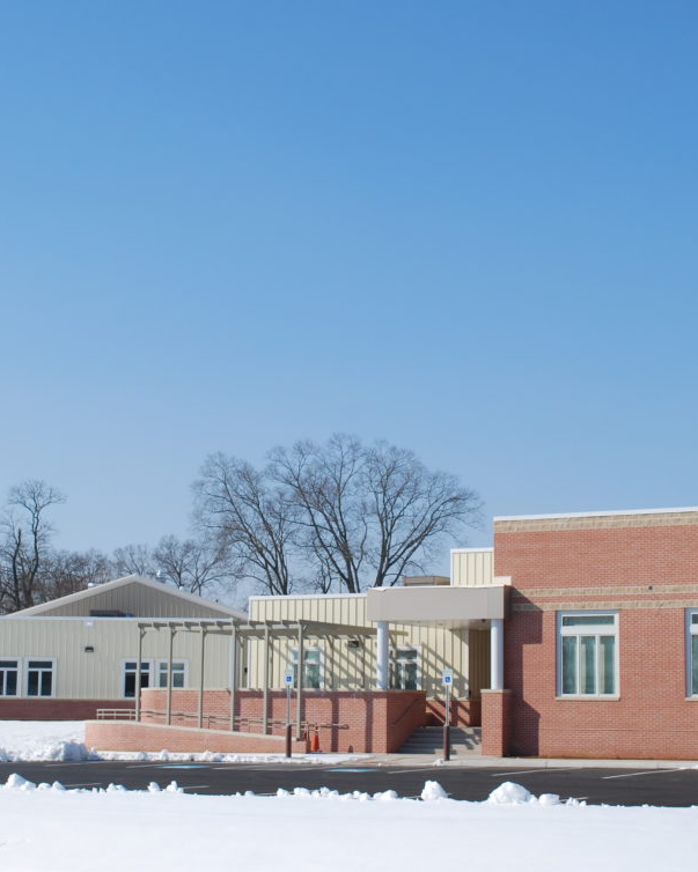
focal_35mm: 67
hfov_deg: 22.8
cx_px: 339
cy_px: 463
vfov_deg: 28.3
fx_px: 1730
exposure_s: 1/320
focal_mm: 28
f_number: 9
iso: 100
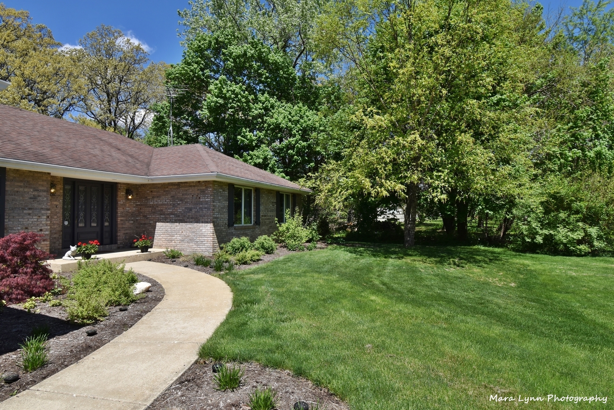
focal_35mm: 20
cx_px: 307
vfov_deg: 63.2
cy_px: 205
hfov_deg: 85.4
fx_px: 333
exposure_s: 1/400
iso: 200
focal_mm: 13
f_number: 10
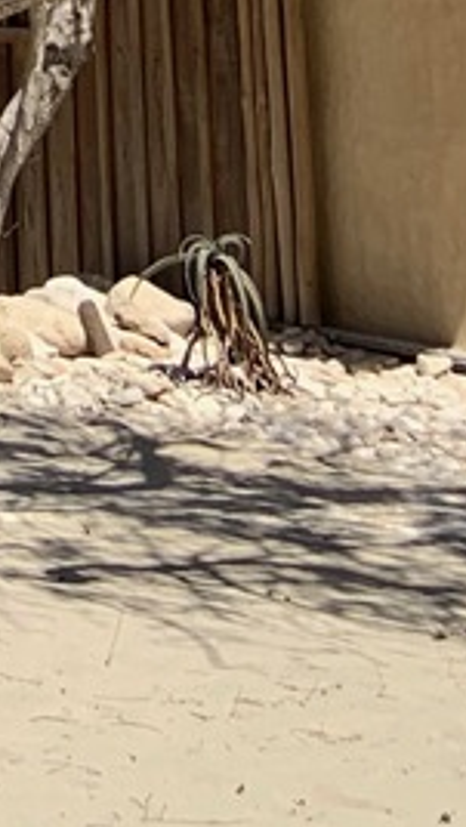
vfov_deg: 12.6
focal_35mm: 141
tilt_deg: +16.8
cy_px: -1011
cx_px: -466
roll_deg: -1.7
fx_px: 3093
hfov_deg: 8.2
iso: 25
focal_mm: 4.25
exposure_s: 1/2755
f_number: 1.8
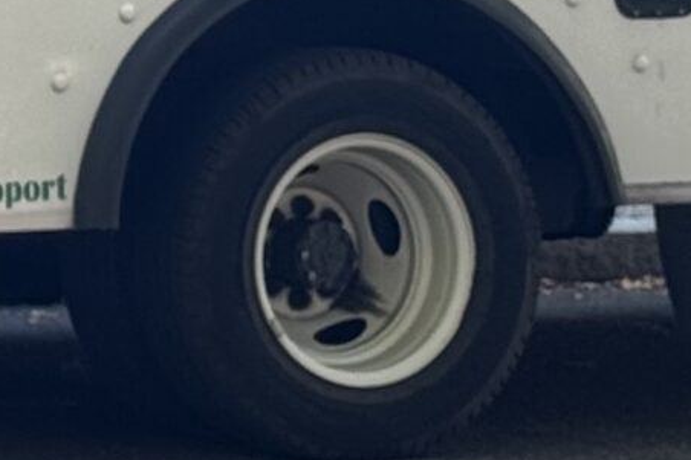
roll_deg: +0.3
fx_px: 5430
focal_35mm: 283
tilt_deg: -2.1
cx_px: -740
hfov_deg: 7.0
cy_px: -133
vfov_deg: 4.8
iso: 64
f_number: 1.78
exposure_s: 1/205
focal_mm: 6.76
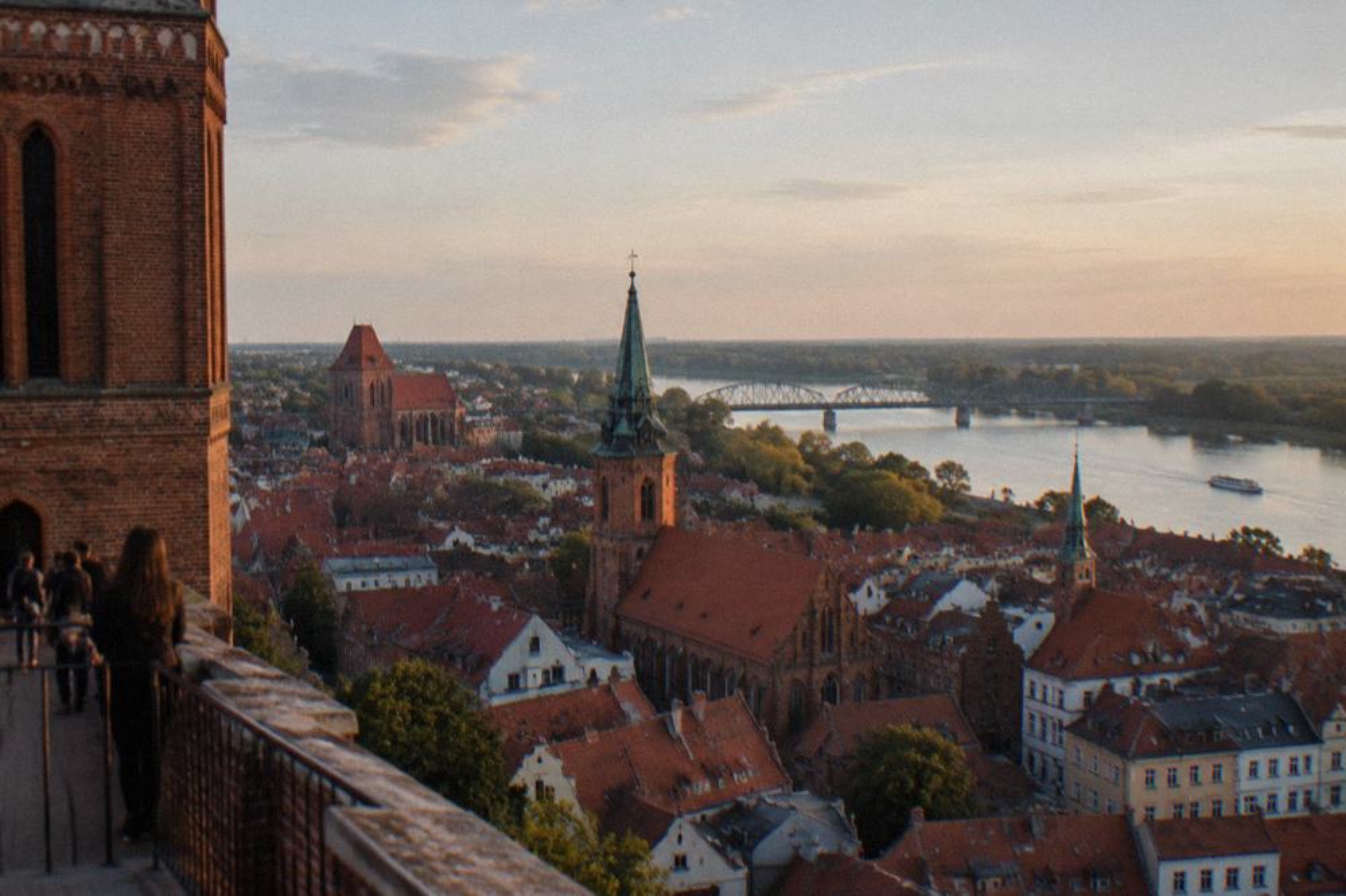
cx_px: 673
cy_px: 448
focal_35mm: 49
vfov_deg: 27.5
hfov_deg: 40.4
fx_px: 1831
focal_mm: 49
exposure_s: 1/30
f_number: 9
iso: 1600
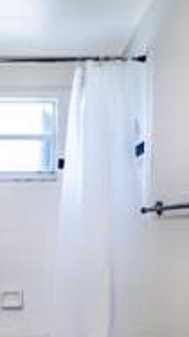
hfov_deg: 25.7
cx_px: -16
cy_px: 189
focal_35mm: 43
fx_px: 384
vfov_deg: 47.3
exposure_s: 1/8
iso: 200
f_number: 7.1
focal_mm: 16
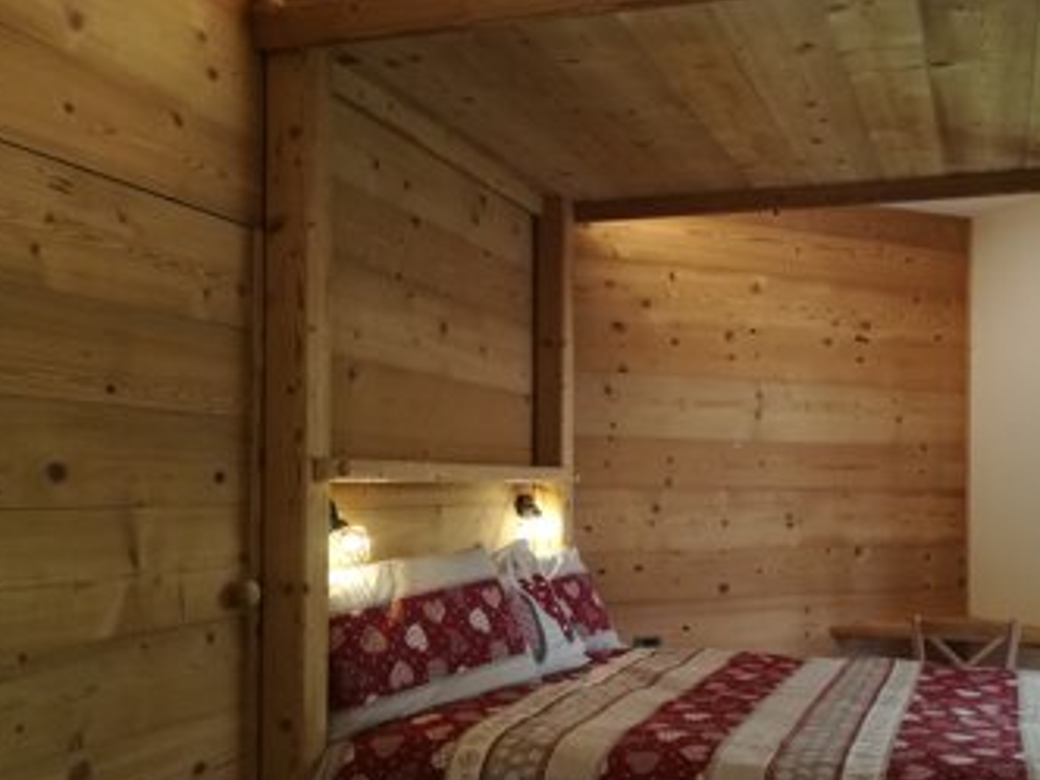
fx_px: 1082
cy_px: 487
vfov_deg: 39.4
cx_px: 648
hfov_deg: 50.8
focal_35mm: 36
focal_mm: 3.83
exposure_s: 1/33.3
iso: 160
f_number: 2.2
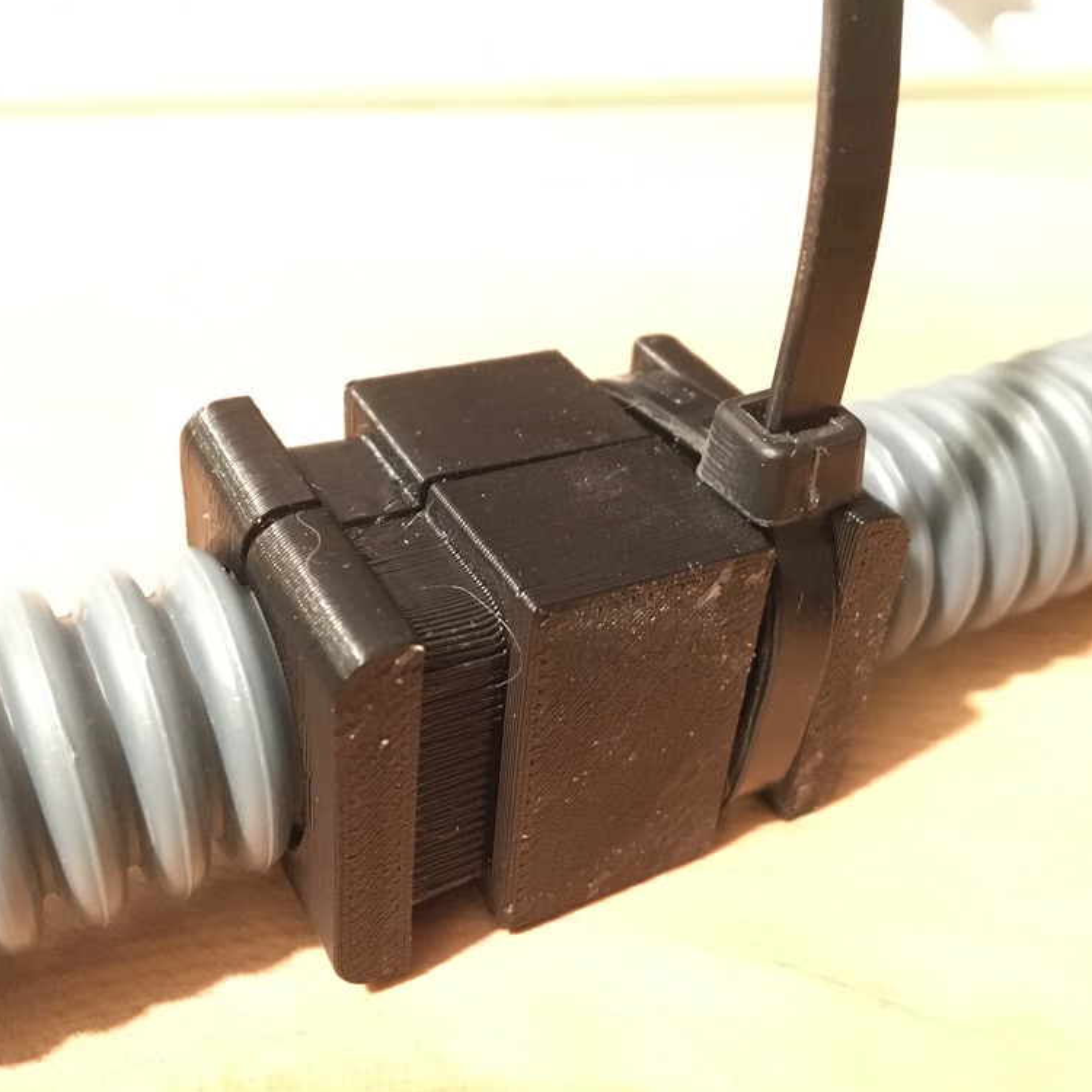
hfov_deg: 47.2
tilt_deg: -35.2
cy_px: 539
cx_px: 575
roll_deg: -3.7
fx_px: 1249
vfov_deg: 47.2
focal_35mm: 35
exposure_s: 1/17
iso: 1000
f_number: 2.2
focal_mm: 4.15
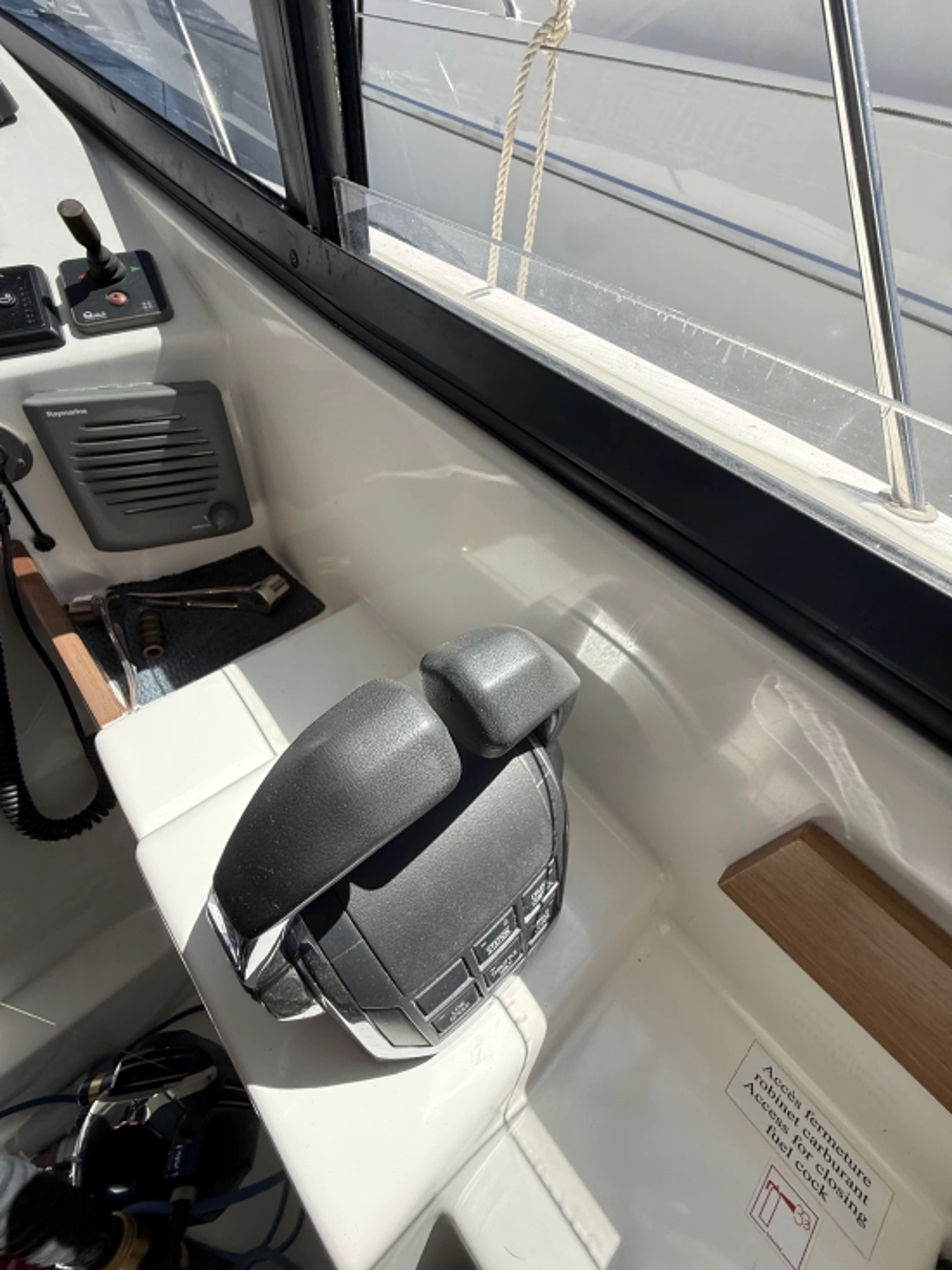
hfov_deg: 85.6
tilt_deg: -50.2
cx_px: 476
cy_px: 635
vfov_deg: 102.1
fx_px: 514
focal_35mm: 14
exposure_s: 1/1145
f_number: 2.2
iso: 64
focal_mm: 2.22
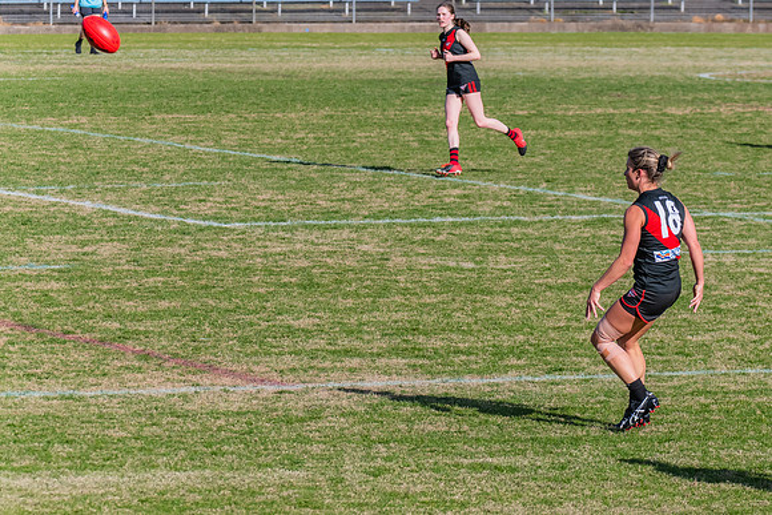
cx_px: 511
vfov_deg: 4.6
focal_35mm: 297
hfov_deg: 6.9
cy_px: 362
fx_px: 6363
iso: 800
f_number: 7.1
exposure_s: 1/2000
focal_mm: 210
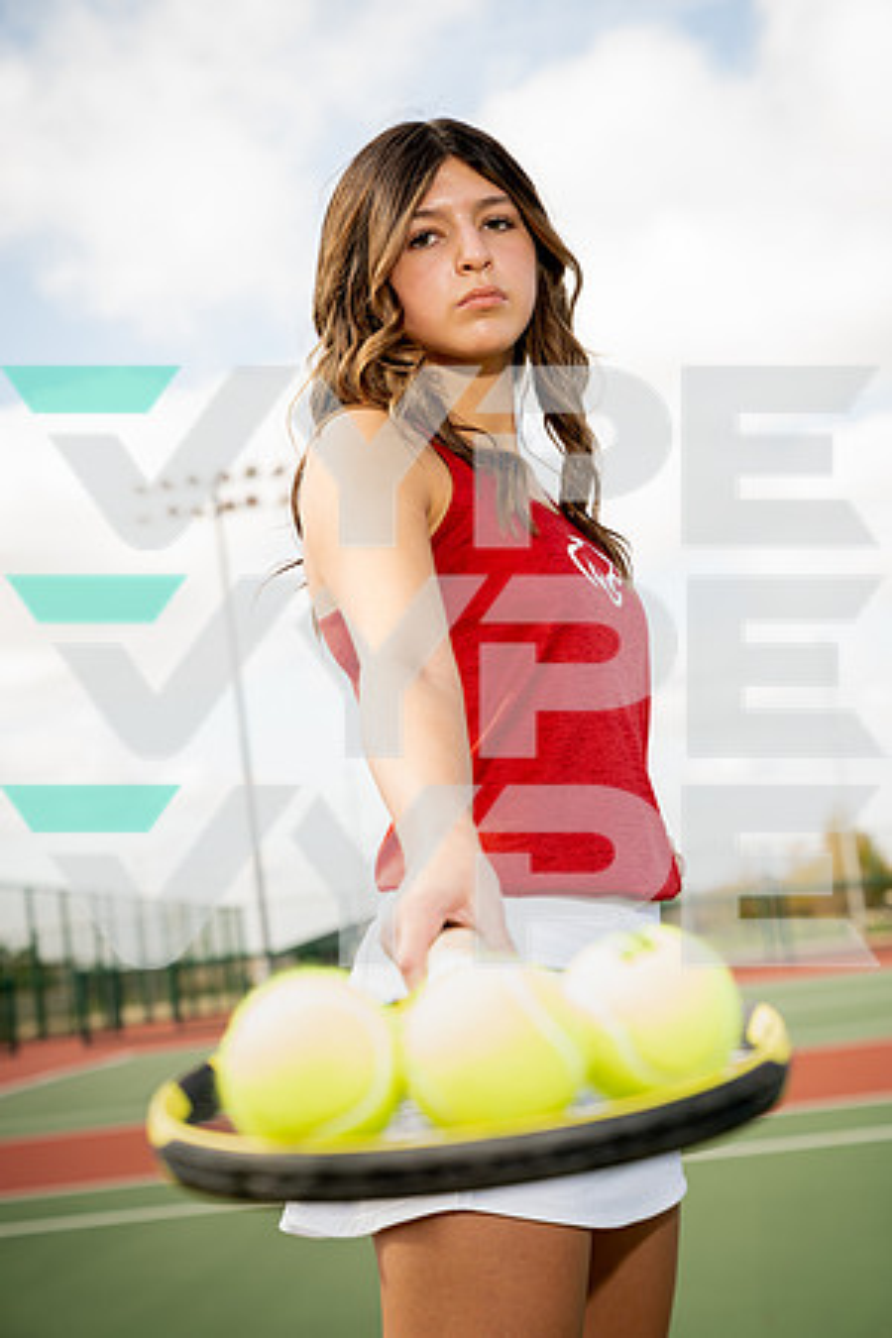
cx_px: 446
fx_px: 2267
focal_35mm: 61
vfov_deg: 32.9
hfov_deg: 22.3
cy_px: 669
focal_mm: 61
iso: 100
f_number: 4.5
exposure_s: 1/250
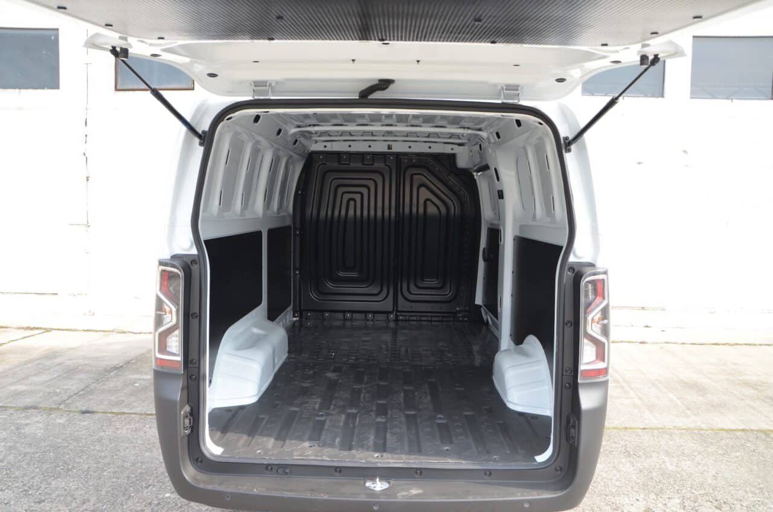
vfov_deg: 47.7
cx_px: 386
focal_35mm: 27
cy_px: 256
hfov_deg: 67.5
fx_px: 579
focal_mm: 18
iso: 200
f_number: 6.3
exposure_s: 1/160
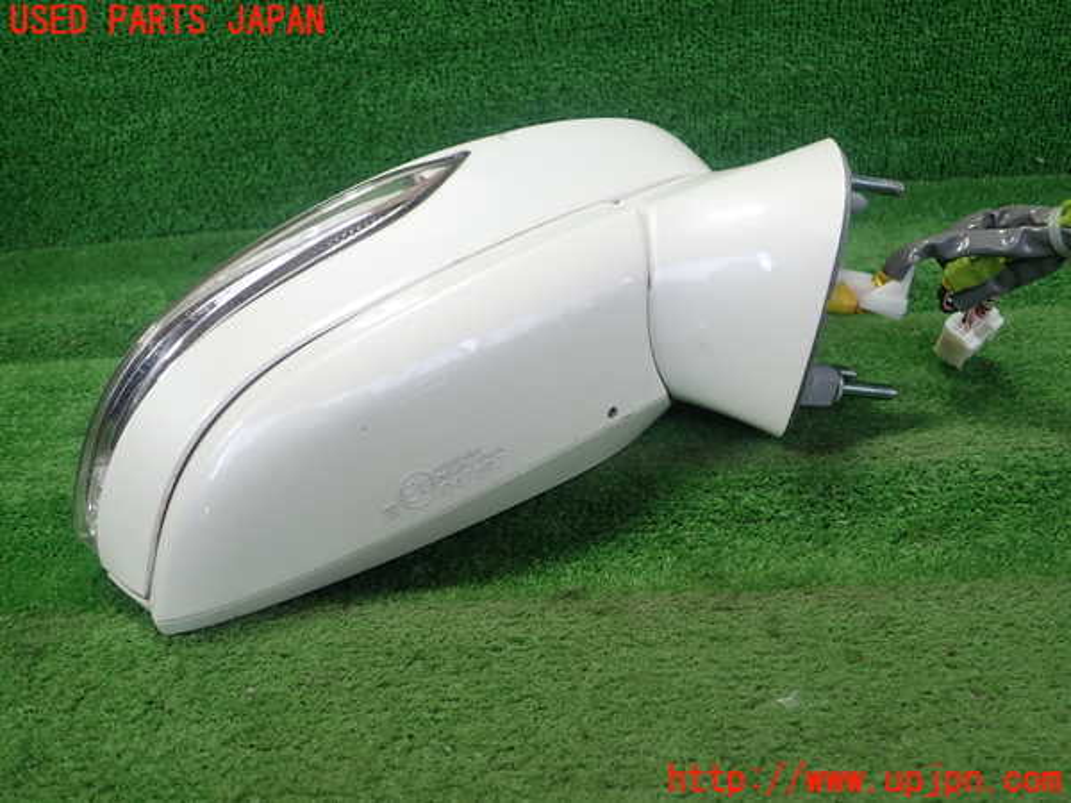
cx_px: 536
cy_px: 402
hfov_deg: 60.0
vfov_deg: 46.8
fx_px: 928
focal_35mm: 30
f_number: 2.3
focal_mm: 5.5
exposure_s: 1/125
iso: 160
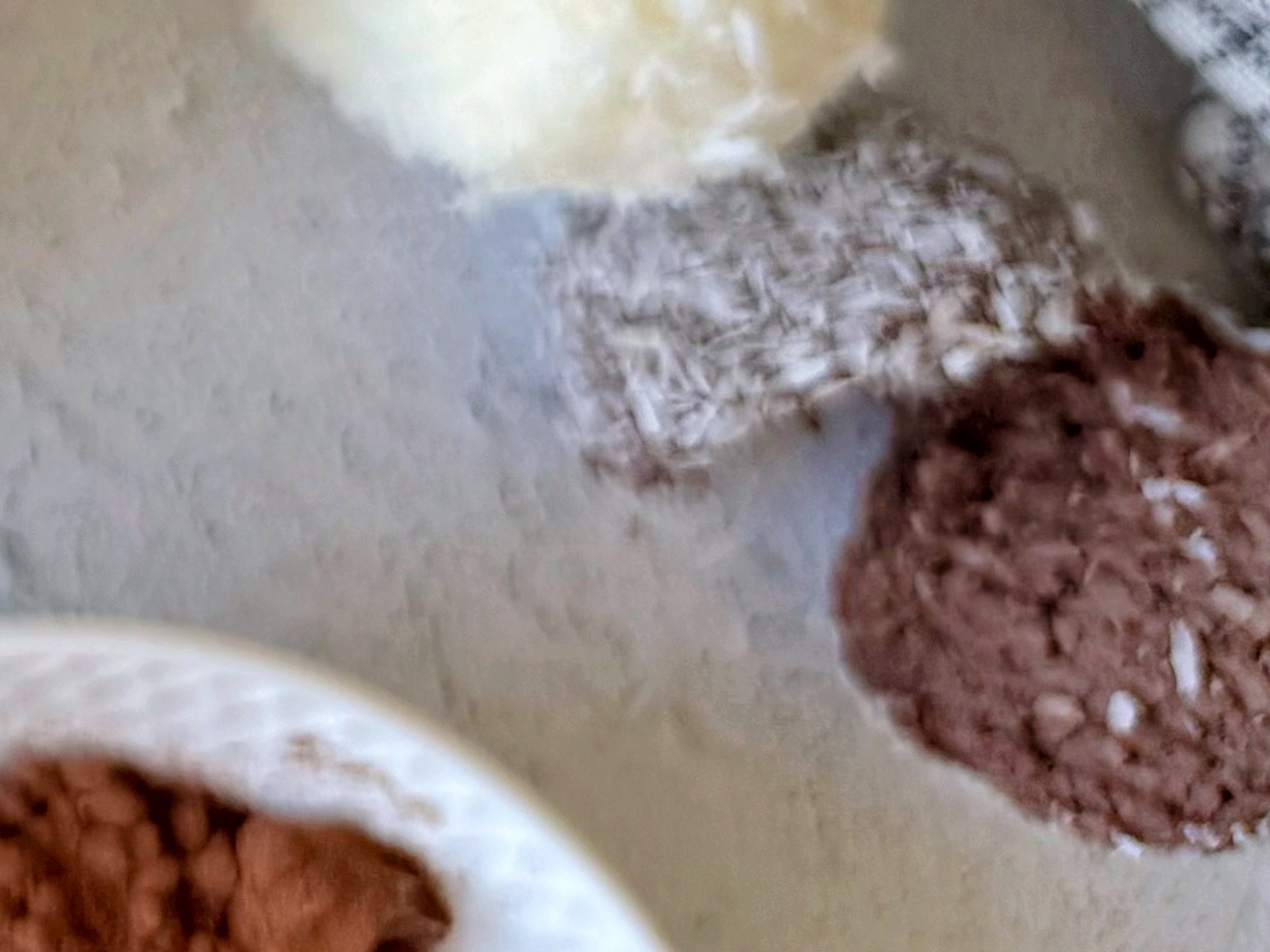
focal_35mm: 112
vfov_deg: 11.5
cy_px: -1116
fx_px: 4109
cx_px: -1354
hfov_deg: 14.3
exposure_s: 1/193
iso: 64
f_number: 1.78
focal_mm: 6.76
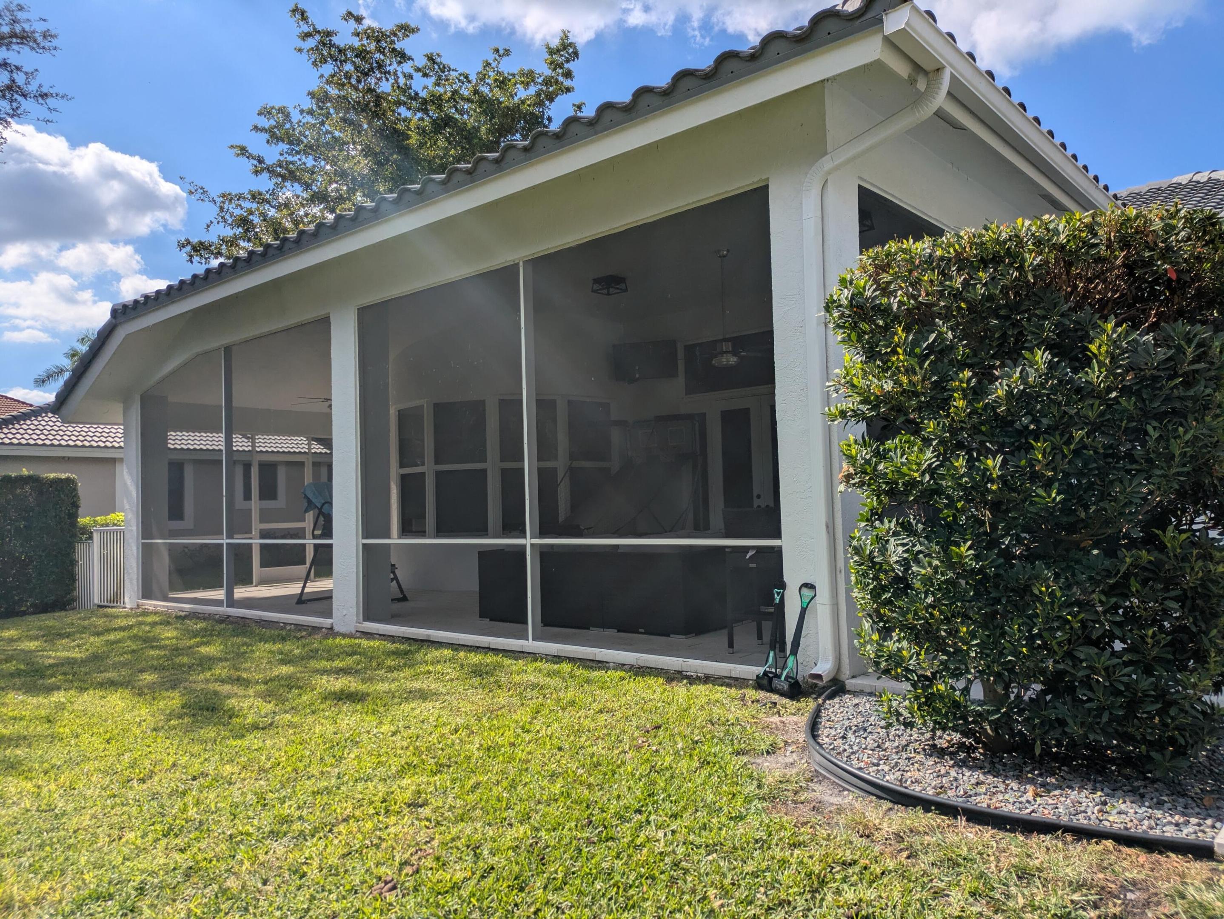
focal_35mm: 25
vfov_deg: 54.9
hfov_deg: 69.4
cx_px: 612
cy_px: 460
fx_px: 884
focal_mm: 5.43
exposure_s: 1/3226
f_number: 1.89
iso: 41
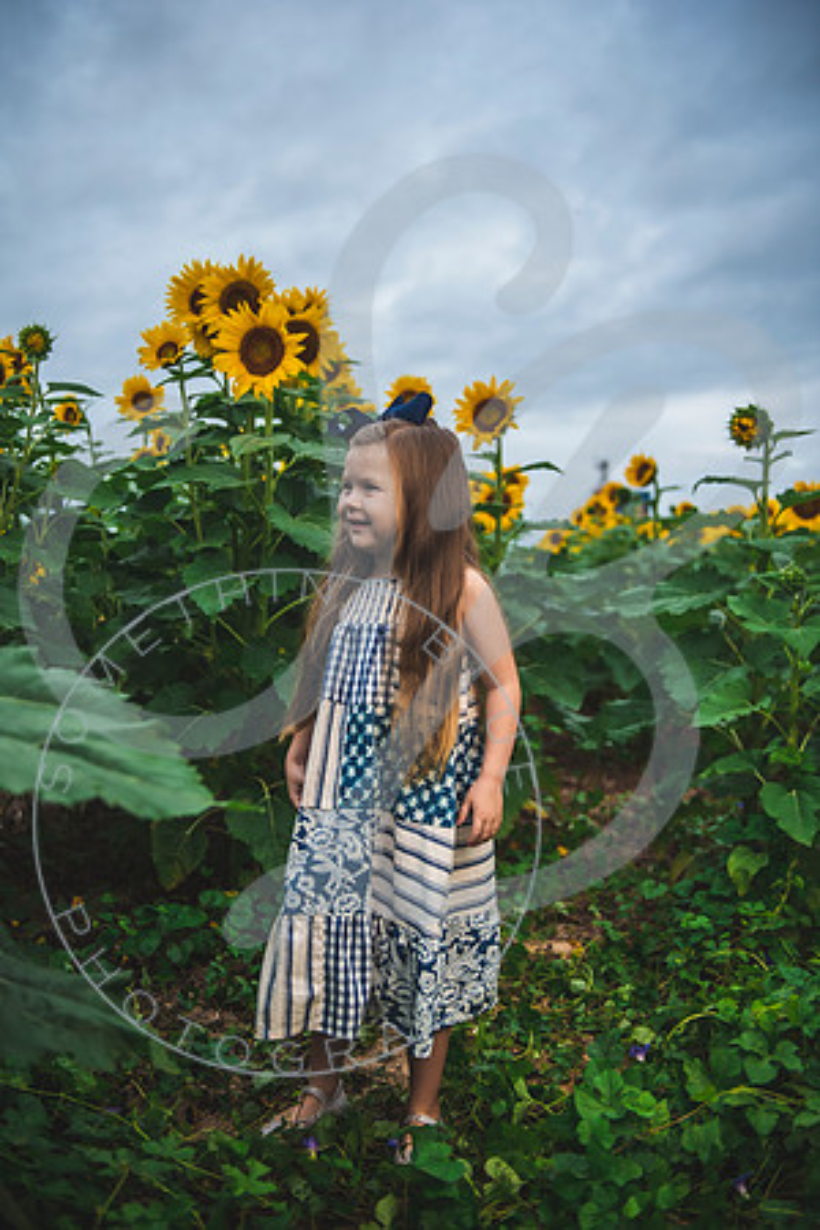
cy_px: 615
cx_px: 410
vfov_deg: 50.7
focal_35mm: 38
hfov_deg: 35.1
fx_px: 1298
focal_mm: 38
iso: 200
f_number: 2.8
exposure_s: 1/250
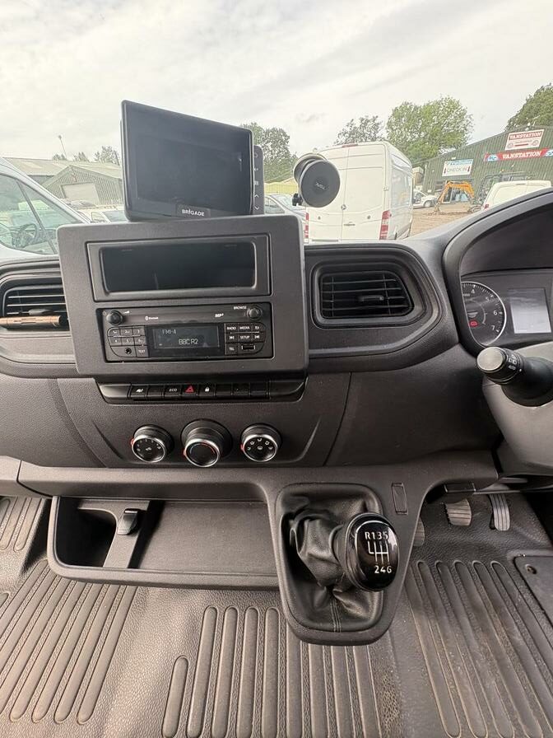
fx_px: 298
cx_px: 276
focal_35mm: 14
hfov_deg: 85.7
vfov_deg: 102.1
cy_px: 369
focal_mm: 2.22
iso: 100
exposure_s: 1/138
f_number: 2.2
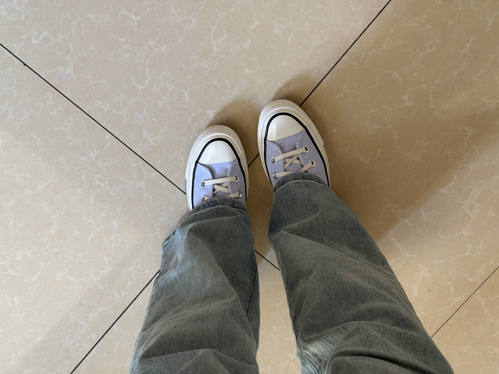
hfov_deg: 39.7
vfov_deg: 30.3
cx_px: 250
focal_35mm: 48
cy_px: 187
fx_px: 692
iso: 250
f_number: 1.78
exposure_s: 1/45
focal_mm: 6.76
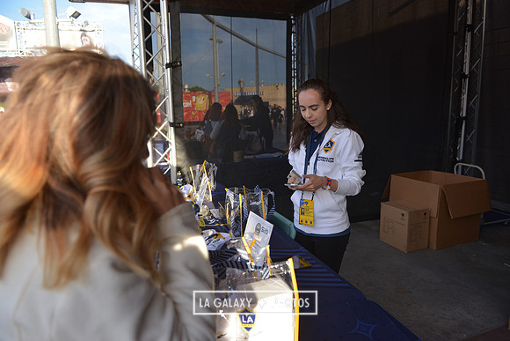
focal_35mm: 24
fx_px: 340
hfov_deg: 73.7
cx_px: 255
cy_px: 170
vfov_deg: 53.2
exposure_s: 1/1000
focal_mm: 24
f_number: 4
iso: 400
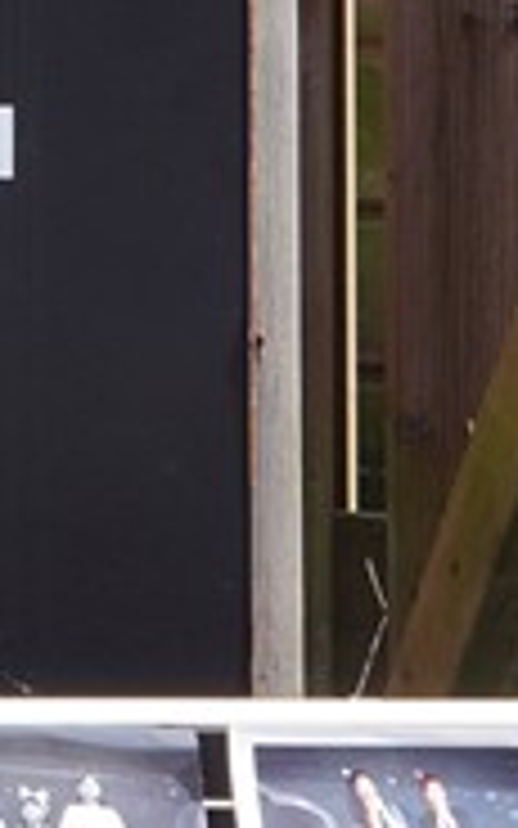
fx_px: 8741
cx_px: -1338
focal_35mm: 387
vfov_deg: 5.3
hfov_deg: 3.3
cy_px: -1048
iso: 200
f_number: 11
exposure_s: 1/100
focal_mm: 35
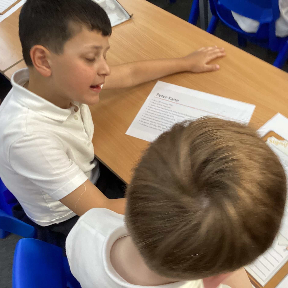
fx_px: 348
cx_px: 174
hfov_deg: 44.7
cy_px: 143
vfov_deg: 44.9
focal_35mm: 37
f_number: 2.4
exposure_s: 1/50
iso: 80
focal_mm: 3.3
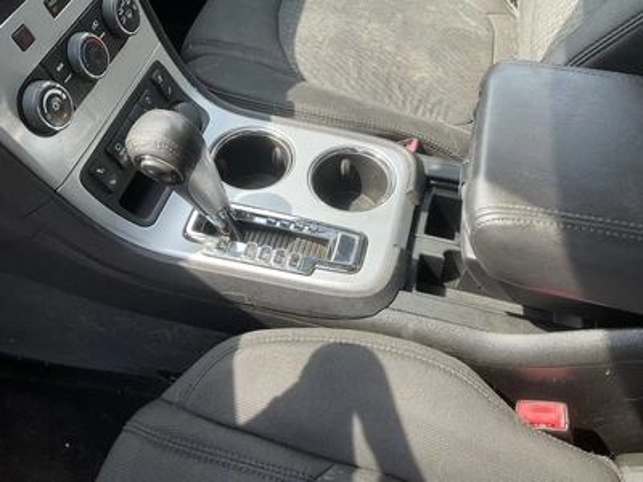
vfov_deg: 48.2
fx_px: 539
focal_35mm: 29
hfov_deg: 61.7
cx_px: 322
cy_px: 241
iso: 20
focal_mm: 3
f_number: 1.8
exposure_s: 1/144
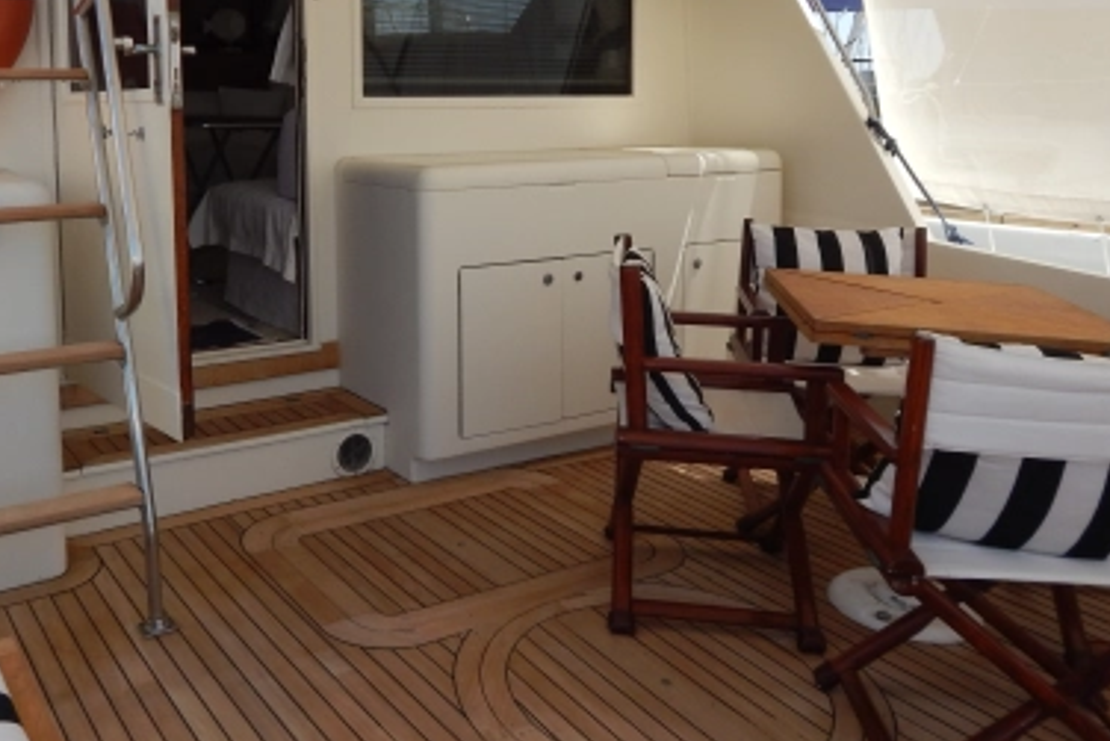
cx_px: 404
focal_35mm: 35
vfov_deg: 37.3
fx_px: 1080
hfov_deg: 53.7
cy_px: 217
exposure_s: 1/1250
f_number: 3
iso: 125
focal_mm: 4
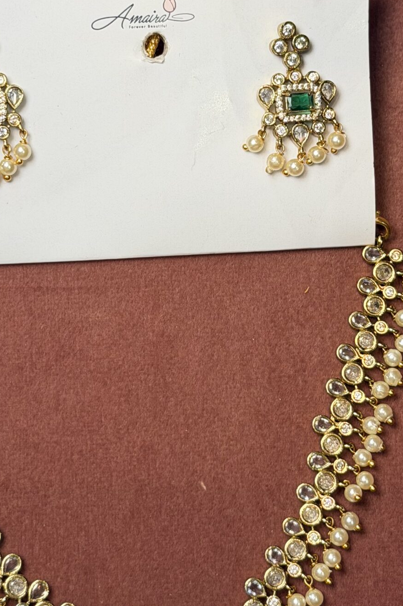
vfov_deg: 21.0
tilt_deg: -80.4
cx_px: 221
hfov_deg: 14.1
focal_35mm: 97
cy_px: 265
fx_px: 1630
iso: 50
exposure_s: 1/120
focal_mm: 6.76
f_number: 1.78
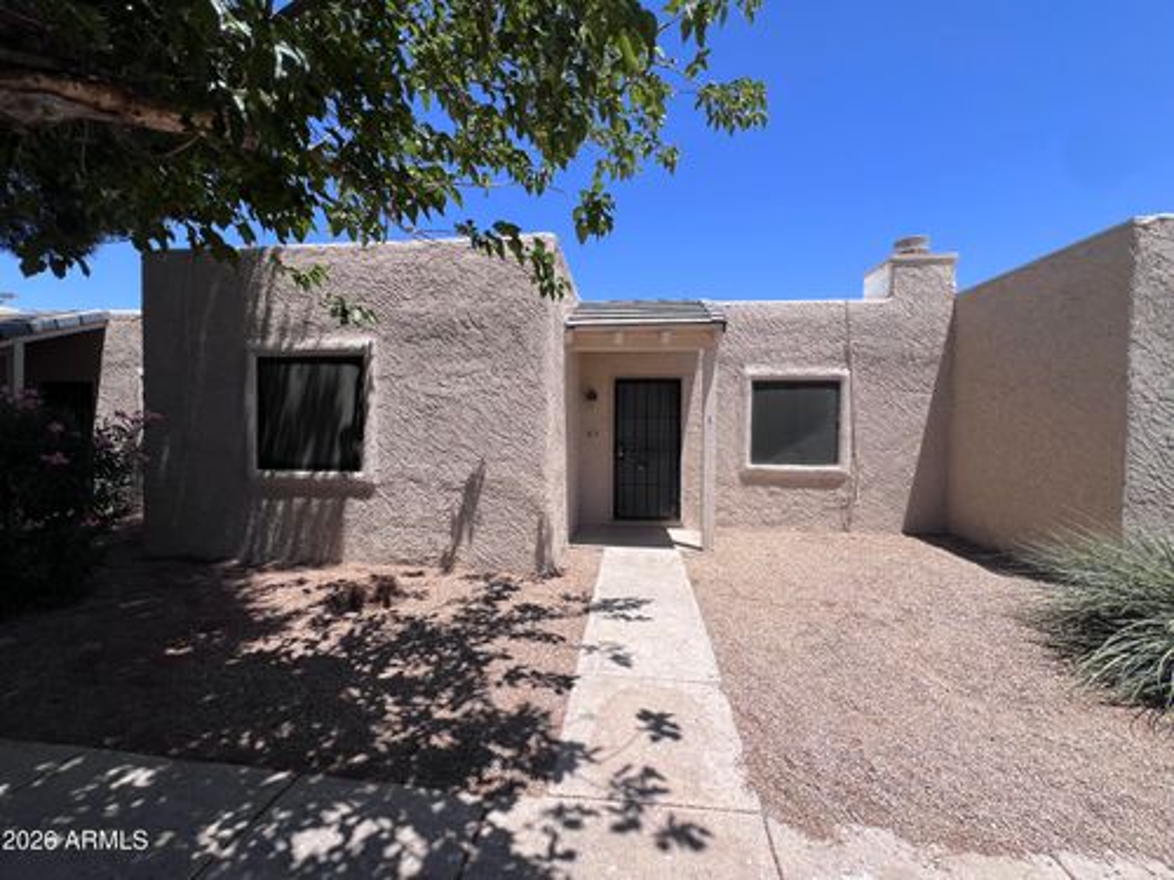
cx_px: 587
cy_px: 440
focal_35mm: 13
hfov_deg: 106.2
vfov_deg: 89.9
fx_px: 441
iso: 32
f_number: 1.8
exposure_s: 1/1754
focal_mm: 1.57
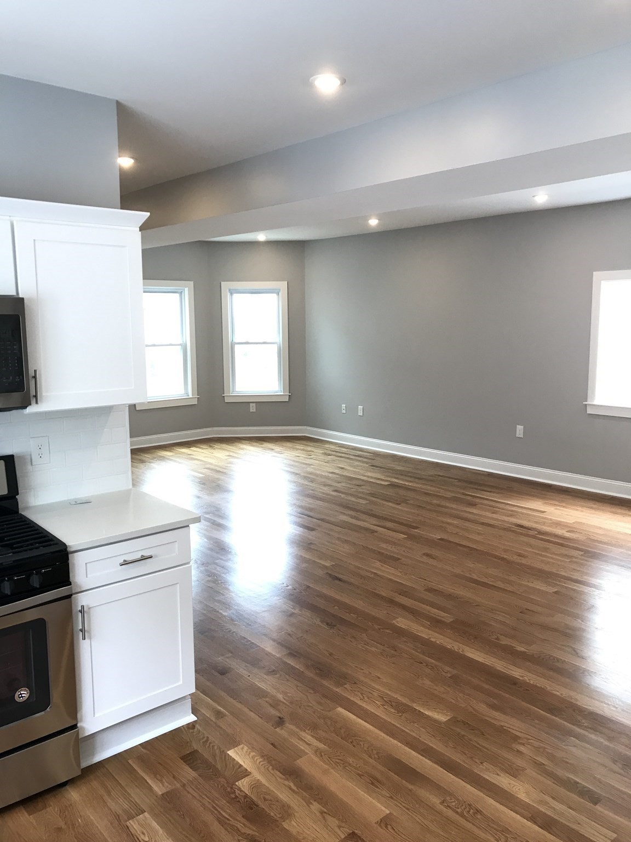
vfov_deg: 63.4
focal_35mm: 28
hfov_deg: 49.7
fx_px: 681
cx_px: 316
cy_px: 421
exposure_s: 1/40
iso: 25
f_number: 1.8
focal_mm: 3.99
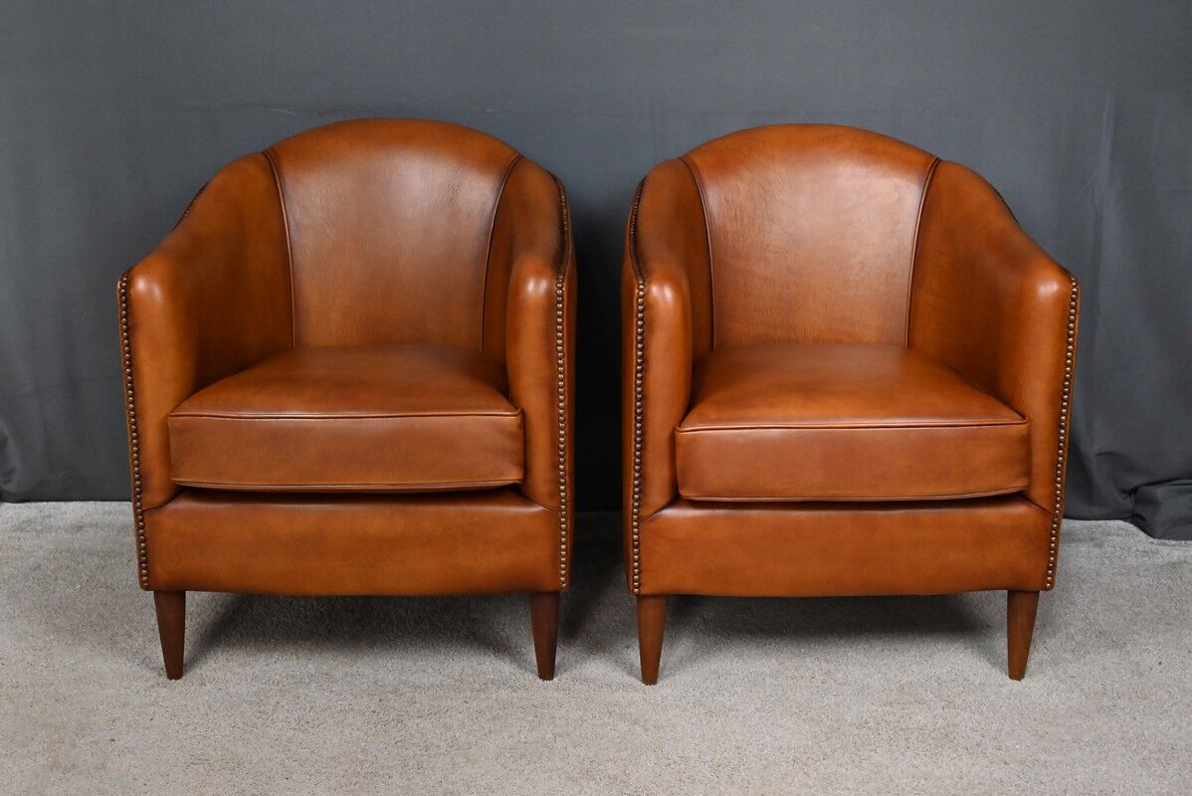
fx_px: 1491
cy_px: 398
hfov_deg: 43.6
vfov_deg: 29.9
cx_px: 596
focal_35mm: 45
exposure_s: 1/125
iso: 5000
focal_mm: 45
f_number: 6
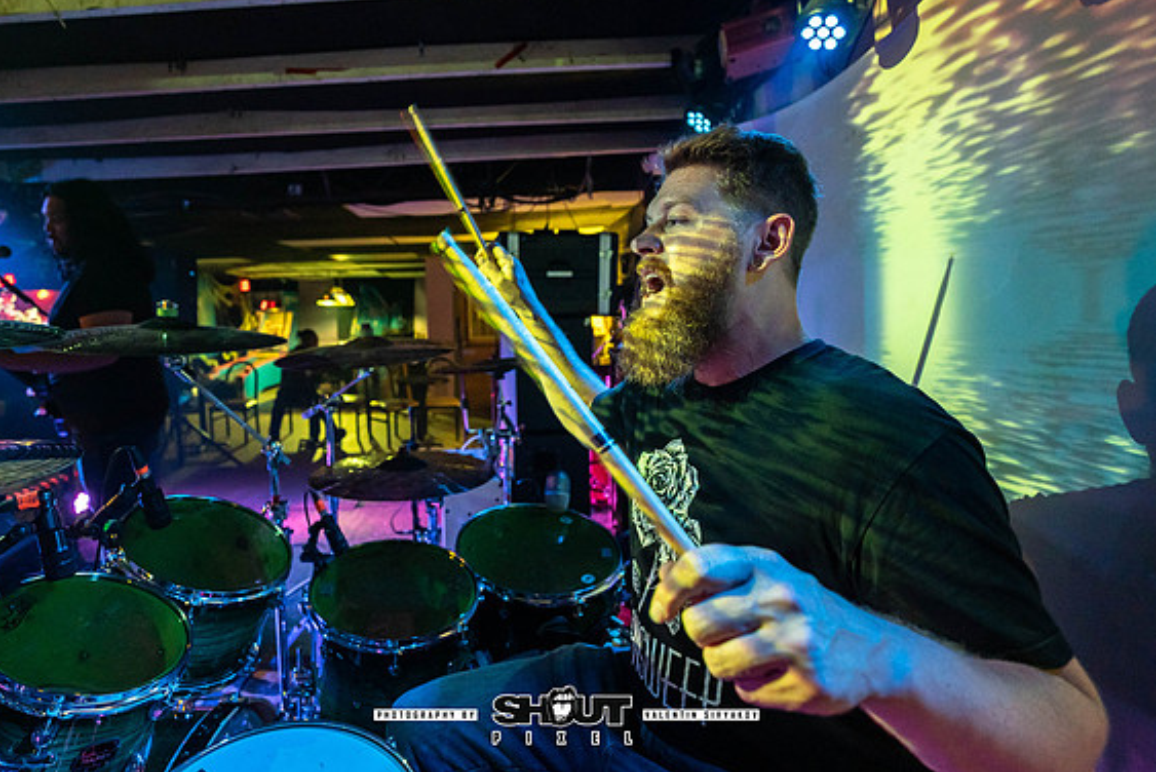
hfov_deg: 92.5
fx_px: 546
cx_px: 488
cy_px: 345
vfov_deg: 70.3
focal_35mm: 17
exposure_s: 1/160
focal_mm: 14
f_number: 2.8
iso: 2500
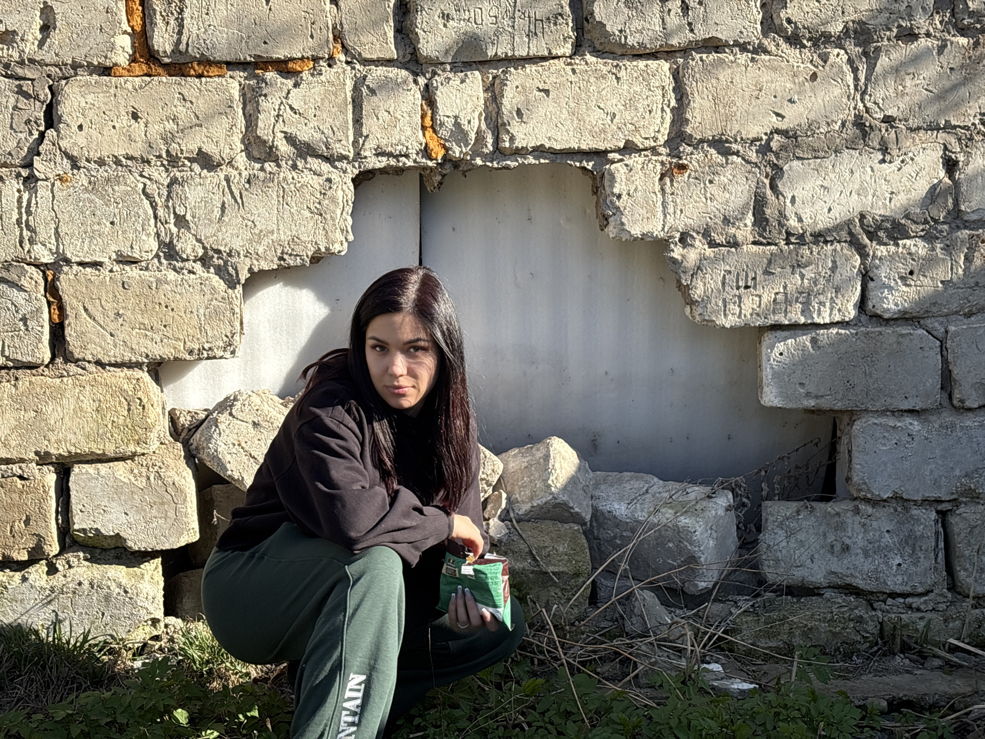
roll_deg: +0.9
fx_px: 1480
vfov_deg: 28.0
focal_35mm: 52
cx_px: 492
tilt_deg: -5.4
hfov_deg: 36.8
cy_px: 370
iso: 32
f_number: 1.6
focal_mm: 5.96
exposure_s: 1/1287
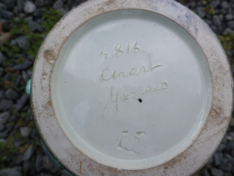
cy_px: 88
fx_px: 169
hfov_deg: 69.4
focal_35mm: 25
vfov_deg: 54.9
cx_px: 117
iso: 80
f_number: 3.5
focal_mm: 4.5
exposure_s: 1/400
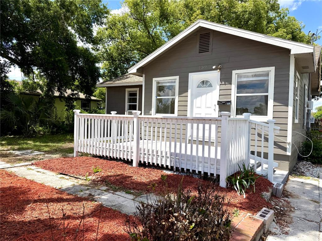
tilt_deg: -1.2
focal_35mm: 24
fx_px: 223
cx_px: 161
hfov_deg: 71.6
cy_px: 120
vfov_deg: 56.8
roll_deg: -1.0
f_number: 1.78
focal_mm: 6.76
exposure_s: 1/5714
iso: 80
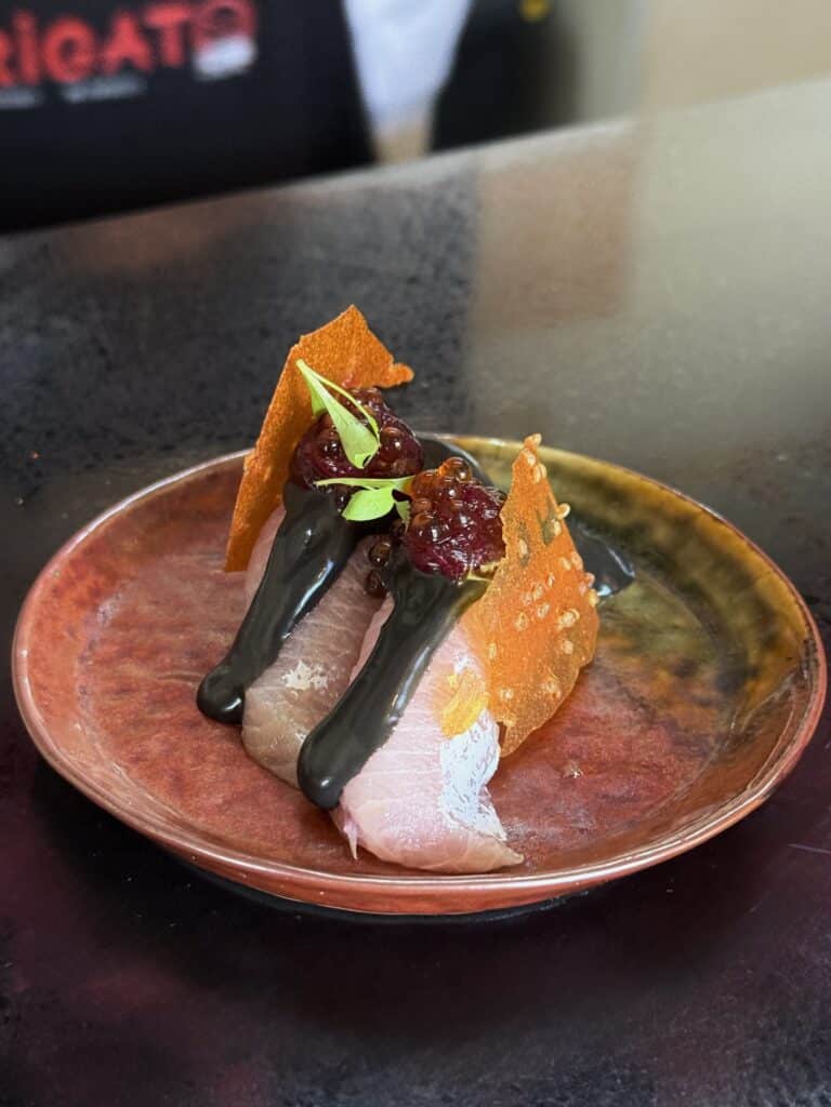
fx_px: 1536
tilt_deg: -33.4
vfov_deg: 39.7
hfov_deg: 30.3
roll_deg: -1.4
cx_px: 416
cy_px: 554
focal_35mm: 48
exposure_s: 1/33
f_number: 1.78
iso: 320
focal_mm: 6.76
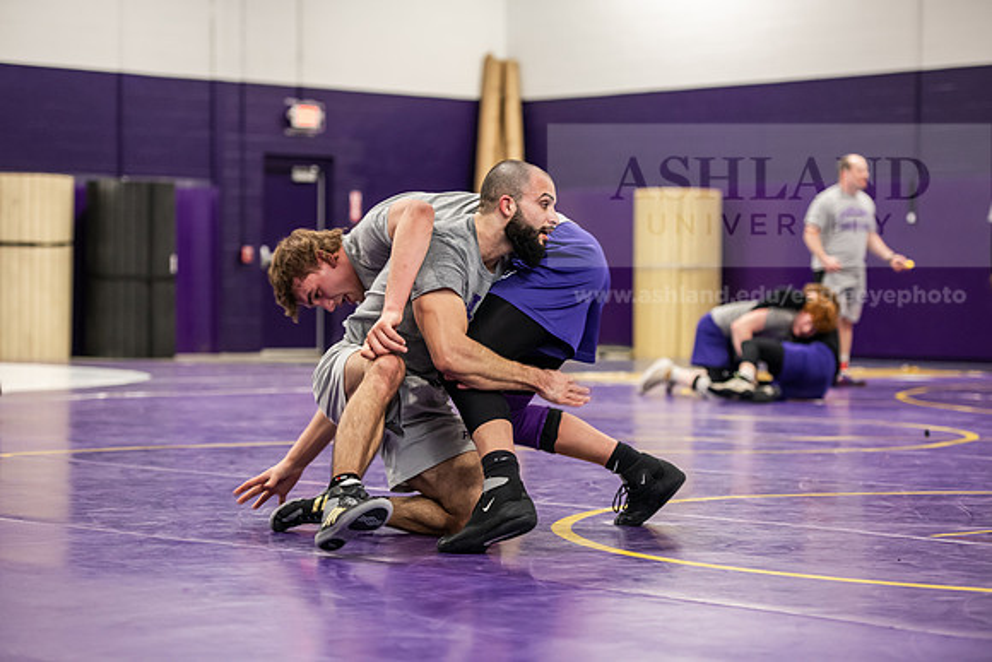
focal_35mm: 98
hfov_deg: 20.8
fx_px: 2701
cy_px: 331
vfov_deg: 14.0
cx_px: 496
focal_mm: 98
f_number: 3.2
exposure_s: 1/250
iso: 2000
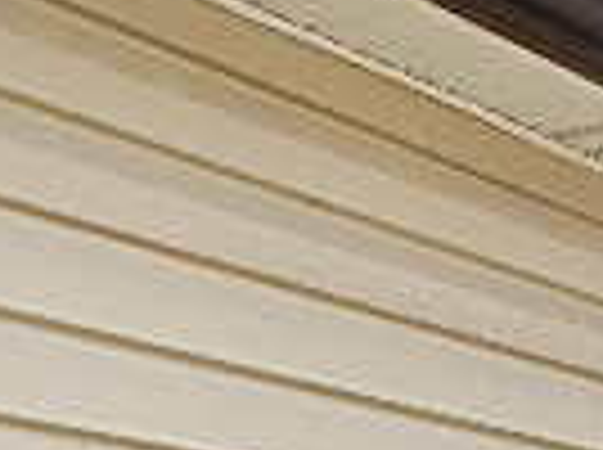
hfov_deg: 14.2
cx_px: 765
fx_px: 2330
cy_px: 1044
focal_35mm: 134
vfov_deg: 9.8
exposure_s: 1/250
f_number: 3.9
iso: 125
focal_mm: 5
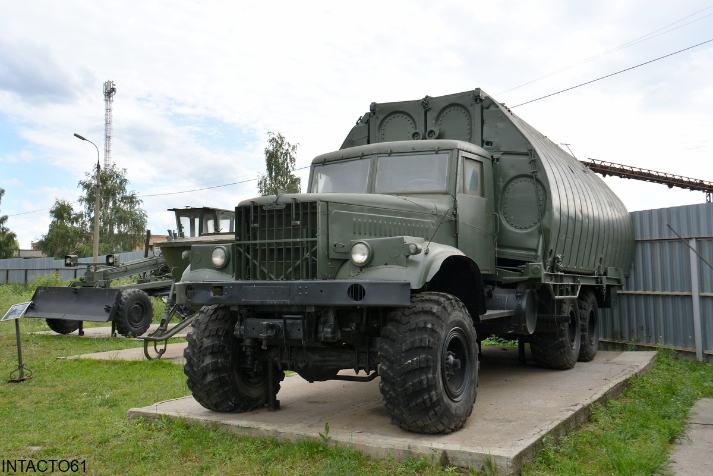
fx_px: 654
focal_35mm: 33
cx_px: 356
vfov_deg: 40.0
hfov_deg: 57.2
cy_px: 238
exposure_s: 1/250
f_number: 8
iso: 140
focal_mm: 22
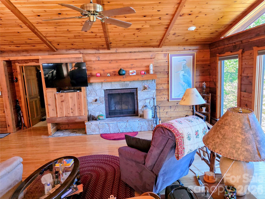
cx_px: 132
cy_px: 100
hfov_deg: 73.9
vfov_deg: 58.9
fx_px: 176
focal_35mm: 23
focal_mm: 6.3
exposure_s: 1/120
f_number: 1.7
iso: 500
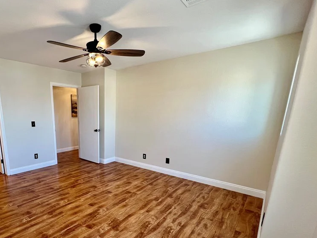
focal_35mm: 18
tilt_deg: -13.1
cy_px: 154
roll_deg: +0.2
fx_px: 165
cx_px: 109
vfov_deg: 70.0
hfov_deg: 85.1
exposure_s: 1/120
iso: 125
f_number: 1.8
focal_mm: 1.57
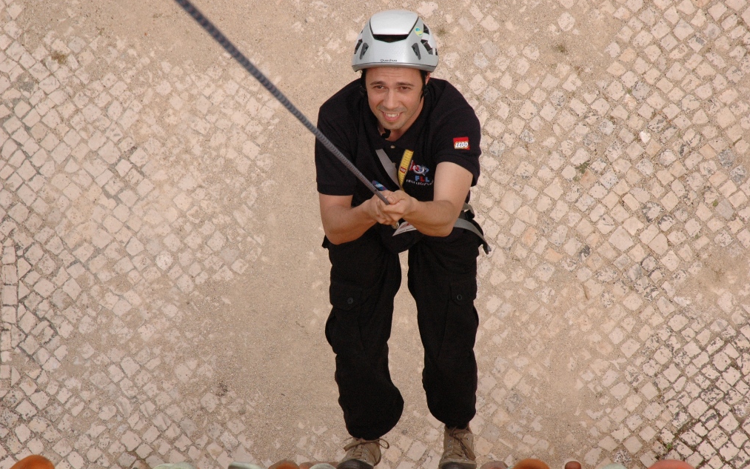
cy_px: 242
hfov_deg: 19.3
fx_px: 2207
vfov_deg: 12.1
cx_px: 377
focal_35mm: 108
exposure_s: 1/640
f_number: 13
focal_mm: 70
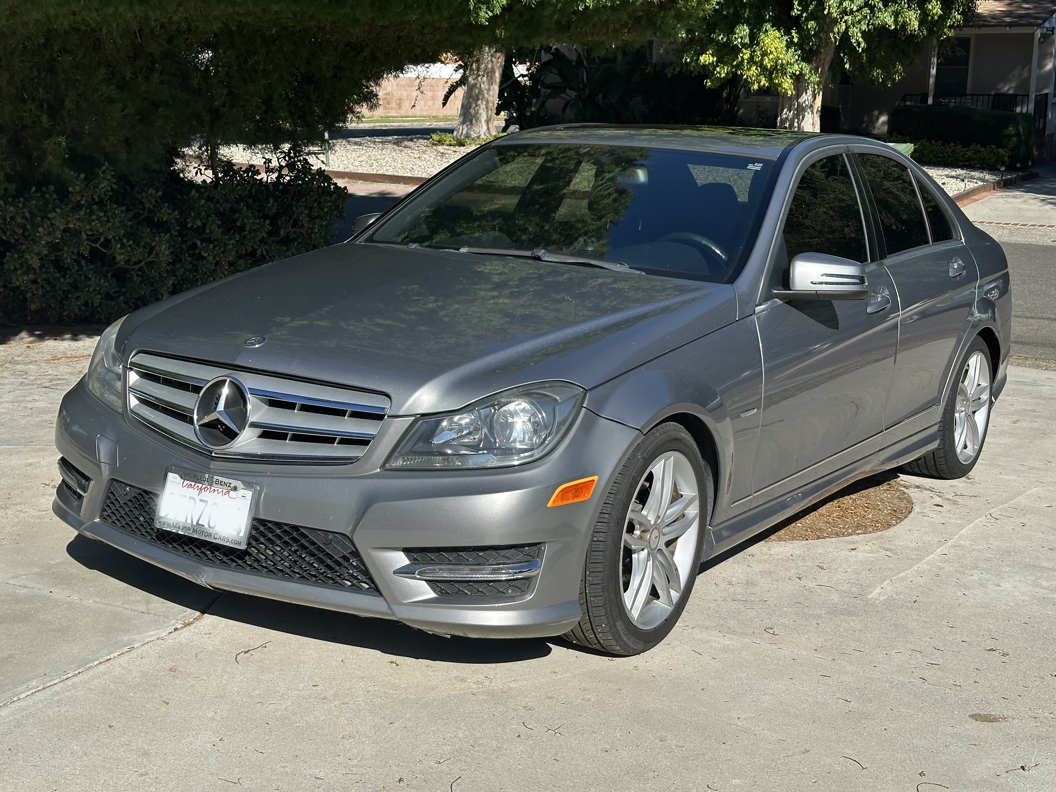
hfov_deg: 39.7
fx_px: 1464
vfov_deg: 30.3
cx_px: 528
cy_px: 396
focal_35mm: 48
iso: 64
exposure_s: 1/4016
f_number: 1.78
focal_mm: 6.86
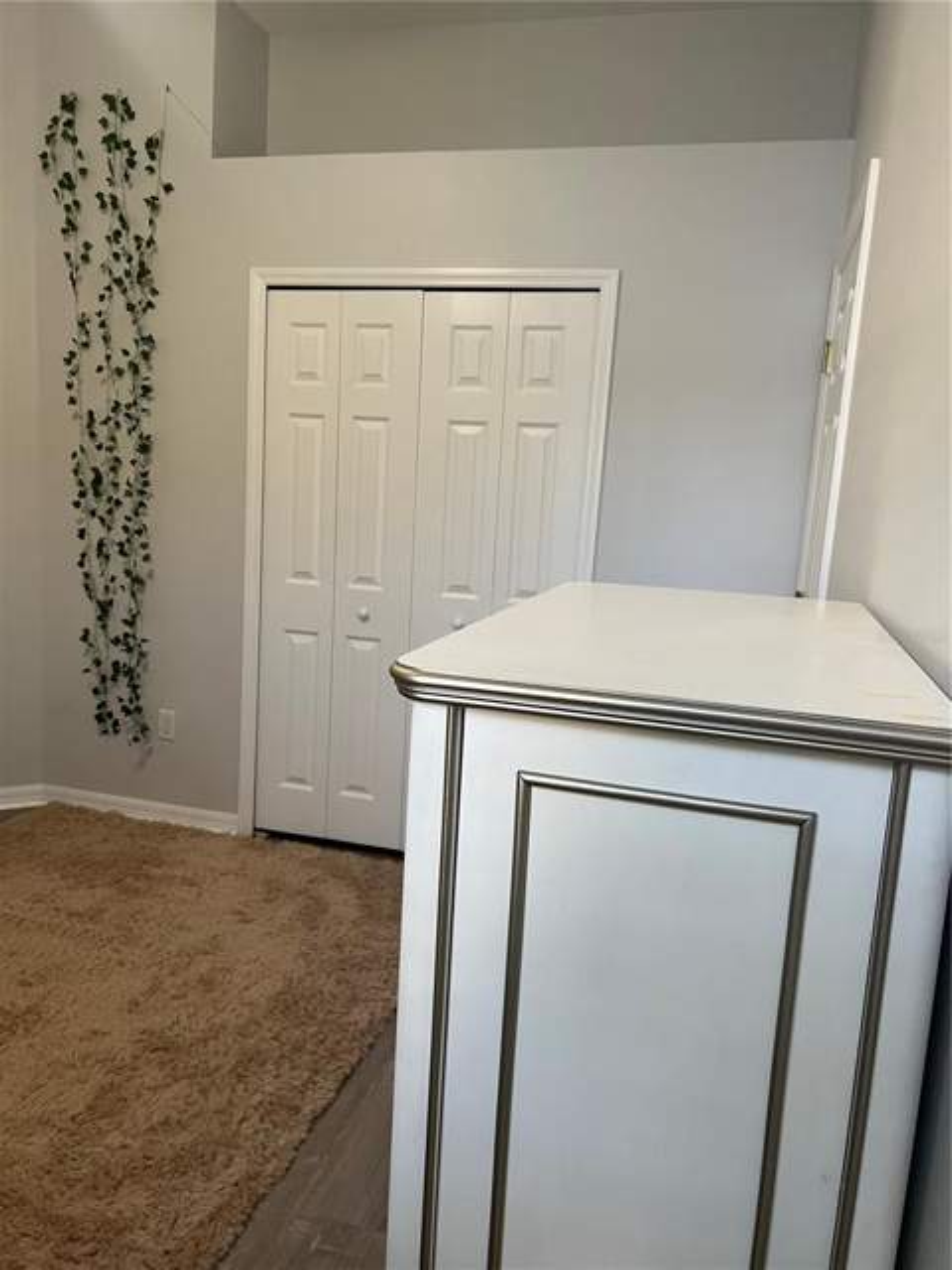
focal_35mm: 26
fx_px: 953
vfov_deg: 67.3
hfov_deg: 53.1
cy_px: 635
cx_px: 476
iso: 160
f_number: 1.5
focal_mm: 5.7
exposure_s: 1/60
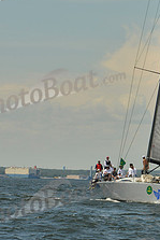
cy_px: 20
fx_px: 2110
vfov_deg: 6.5
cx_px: 182
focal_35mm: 317
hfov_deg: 4.3
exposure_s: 1/1600
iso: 280
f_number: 9
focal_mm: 122
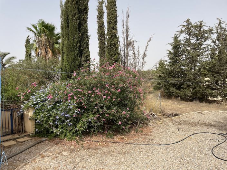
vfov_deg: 53.0
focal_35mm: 26
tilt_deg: +0.2
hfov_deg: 67.3
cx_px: 114
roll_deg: +3.6
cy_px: 85
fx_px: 170
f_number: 1.6
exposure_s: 1/2959
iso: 32
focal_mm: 4.2
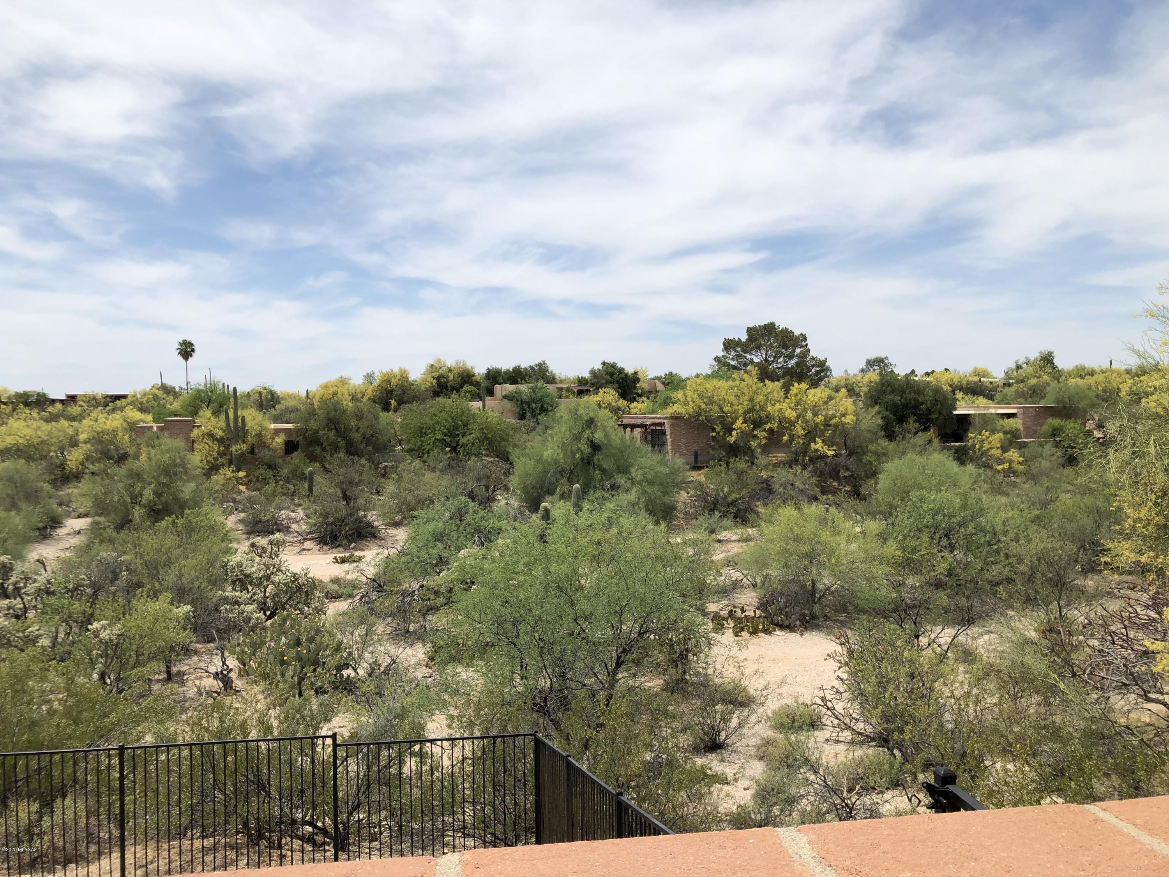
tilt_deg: -1.3
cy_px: 438
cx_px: 584
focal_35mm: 28
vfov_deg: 49.7
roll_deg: -0.1
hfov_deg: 63.4
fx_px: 946
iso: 20
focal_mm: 3.99
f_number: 1.8
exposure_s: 1/3436
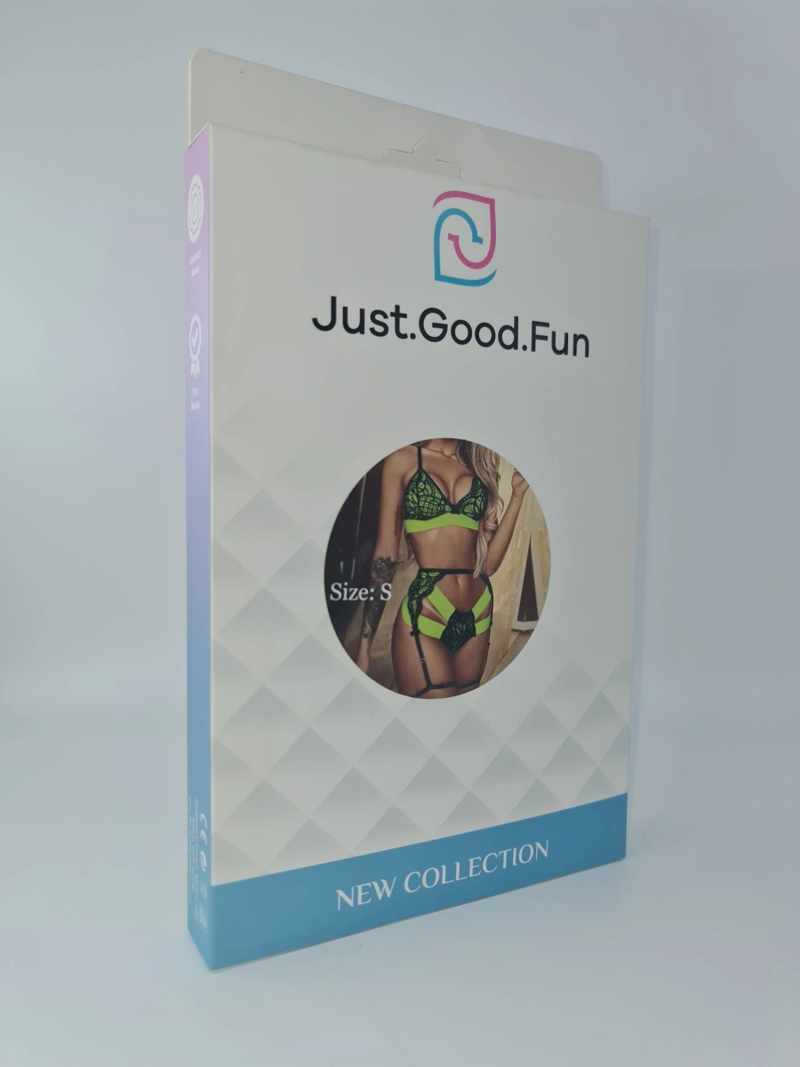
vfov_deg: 69.4
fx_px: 770
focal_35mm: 25
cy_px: 534
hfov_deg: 54.9
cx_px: 400
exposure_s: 1/208
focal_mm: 7
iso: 50
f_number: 1.8
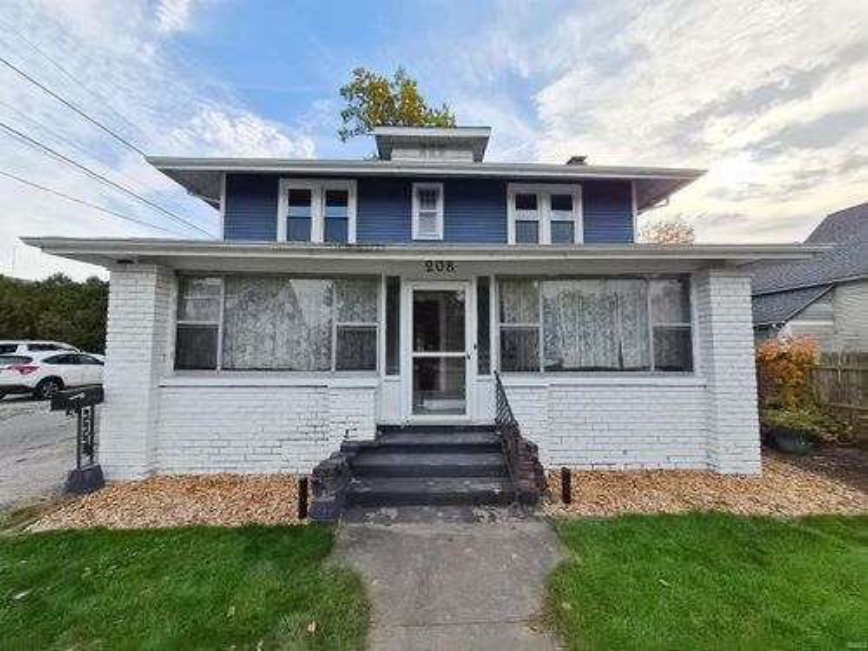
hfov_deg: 106.2
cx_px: 434
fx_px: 326
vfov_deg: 89.9
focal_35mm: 13
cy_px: 326
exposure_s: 1/1536
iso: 25
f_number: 2.2
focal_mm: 1.7
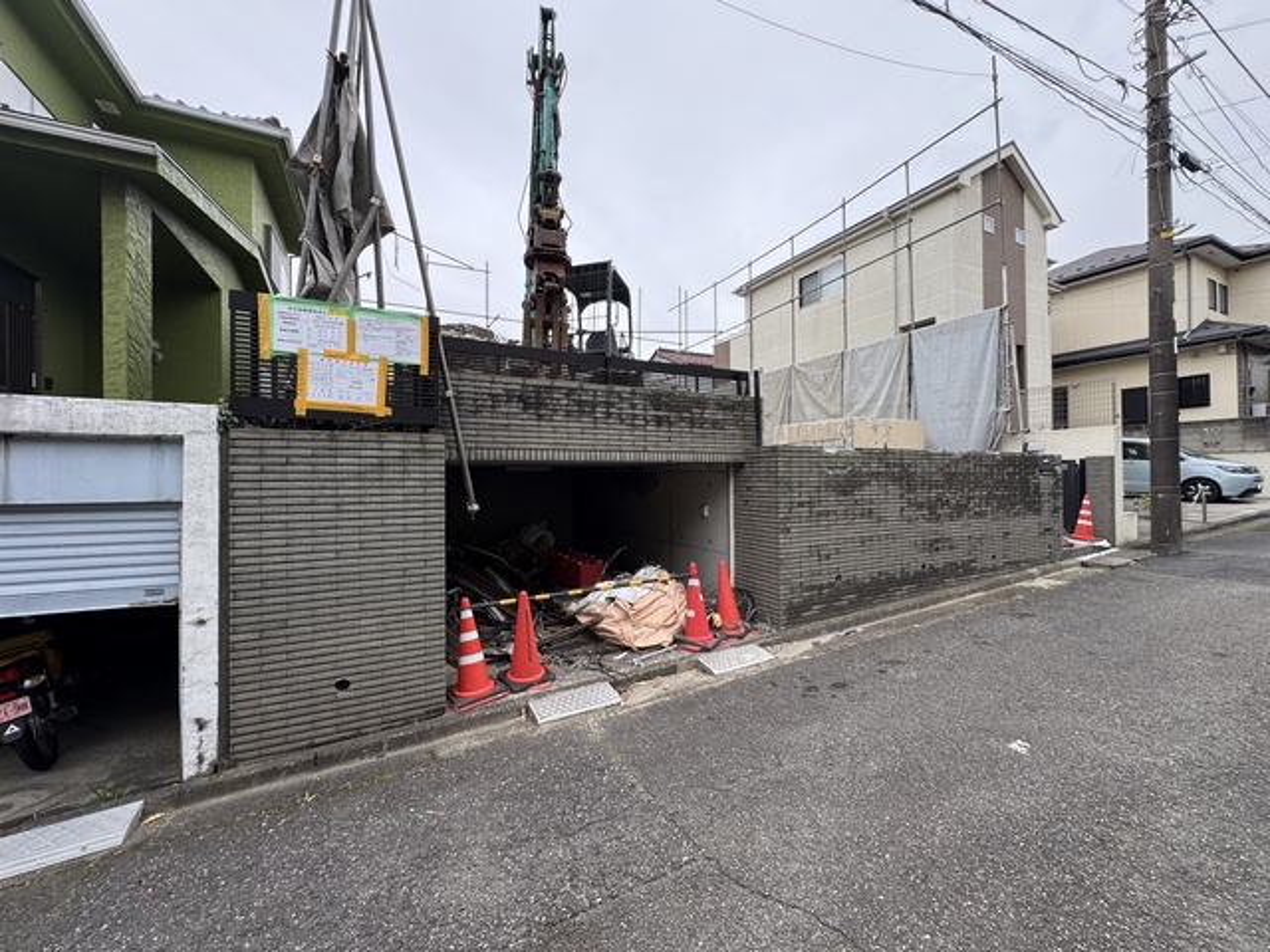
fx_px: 514
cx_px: 635
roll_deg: -0.8
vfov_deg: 85.7
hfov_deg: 102.1
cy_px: 476
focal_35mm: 14
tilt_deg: +1.3
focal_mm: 2.22
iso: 40
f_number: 2.2
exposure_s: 1/236
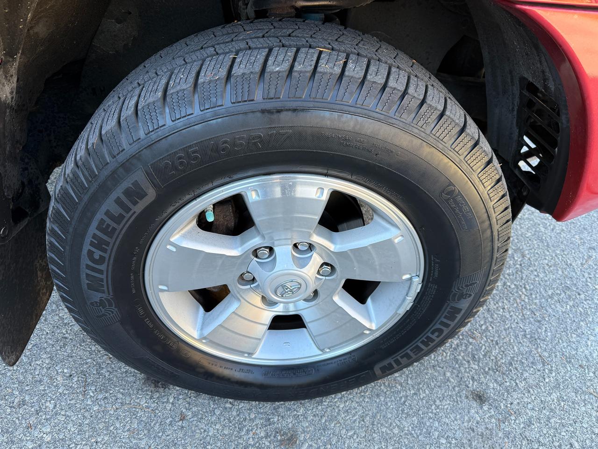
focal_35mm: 24
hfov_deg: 71.6
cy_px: 224
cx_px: 299
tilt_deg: -42.2
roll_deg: -1.4
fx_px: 415
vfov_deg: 56.8
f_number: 1.78
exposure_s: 1/202
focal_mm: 6.76
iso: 80
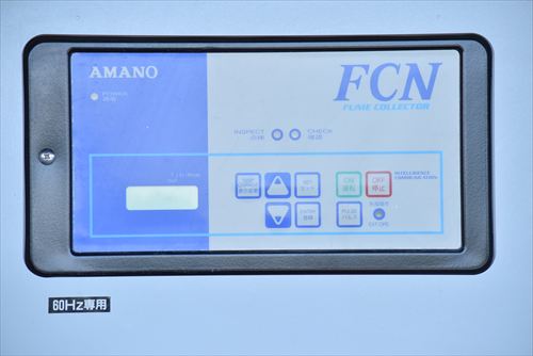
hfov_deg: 10.5
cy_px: 178
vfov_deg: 7.1
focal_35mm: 195
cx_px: 266
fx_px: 2889
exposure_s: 1/1250
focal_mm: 130
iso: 1250
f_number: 6.3
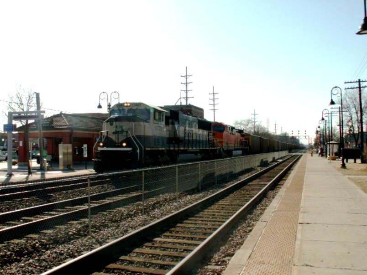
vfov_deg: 40.7
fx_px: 371
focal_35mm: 35
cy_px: 138
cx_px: 184
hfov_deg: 52.6
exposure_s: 1/250
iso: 50
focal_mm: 5.86
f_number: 5.6
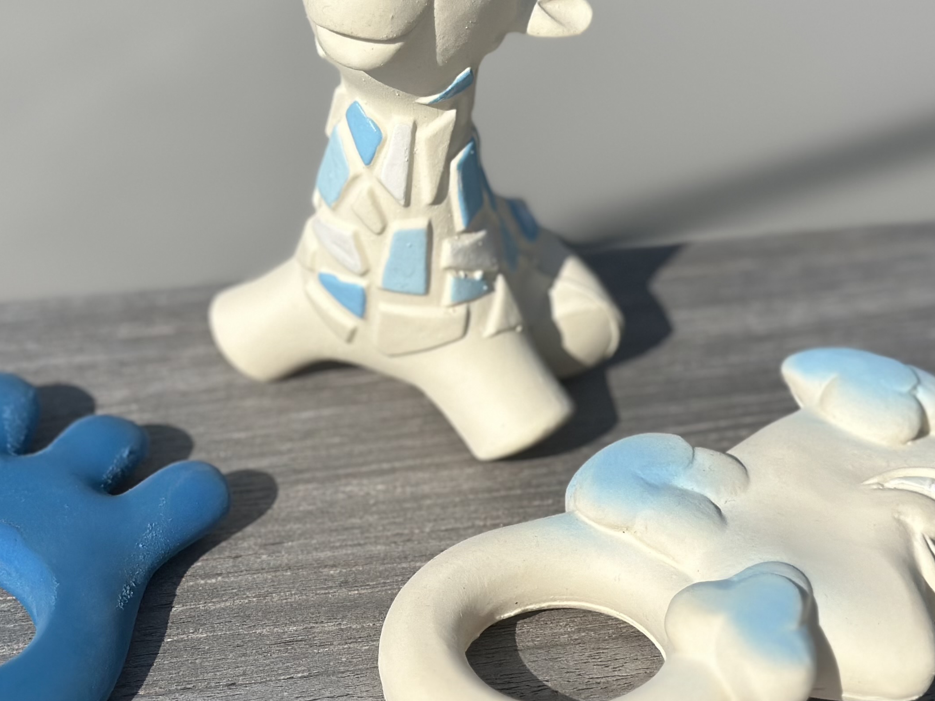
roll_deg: -3.9
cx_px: 380
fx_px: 2485
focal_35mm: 92
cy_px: 315
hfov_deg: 21.3
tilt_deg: -36.5
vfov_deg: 16.1
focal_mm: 6.86
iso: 100
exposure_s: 1/13699
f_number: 1.78
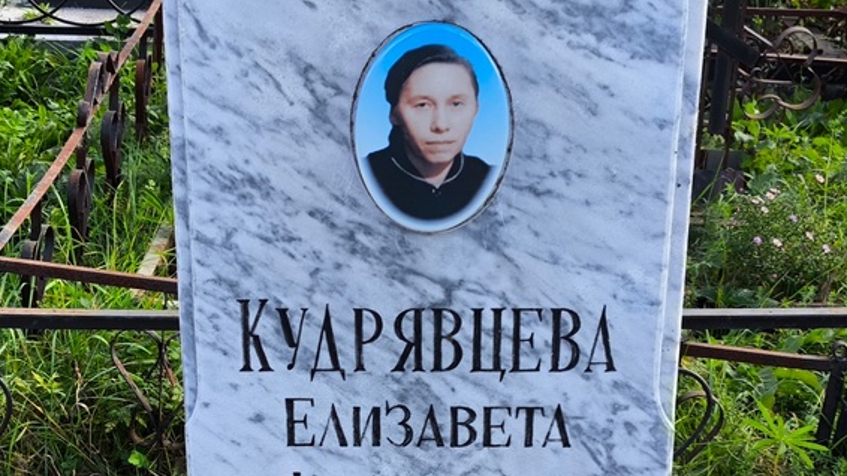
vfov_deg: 15.5
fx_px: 1729
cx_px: 370
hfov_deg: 27.5
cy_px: 401
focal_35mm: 77
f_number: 1.7
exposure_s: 1/249
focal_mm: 4.71
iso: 50
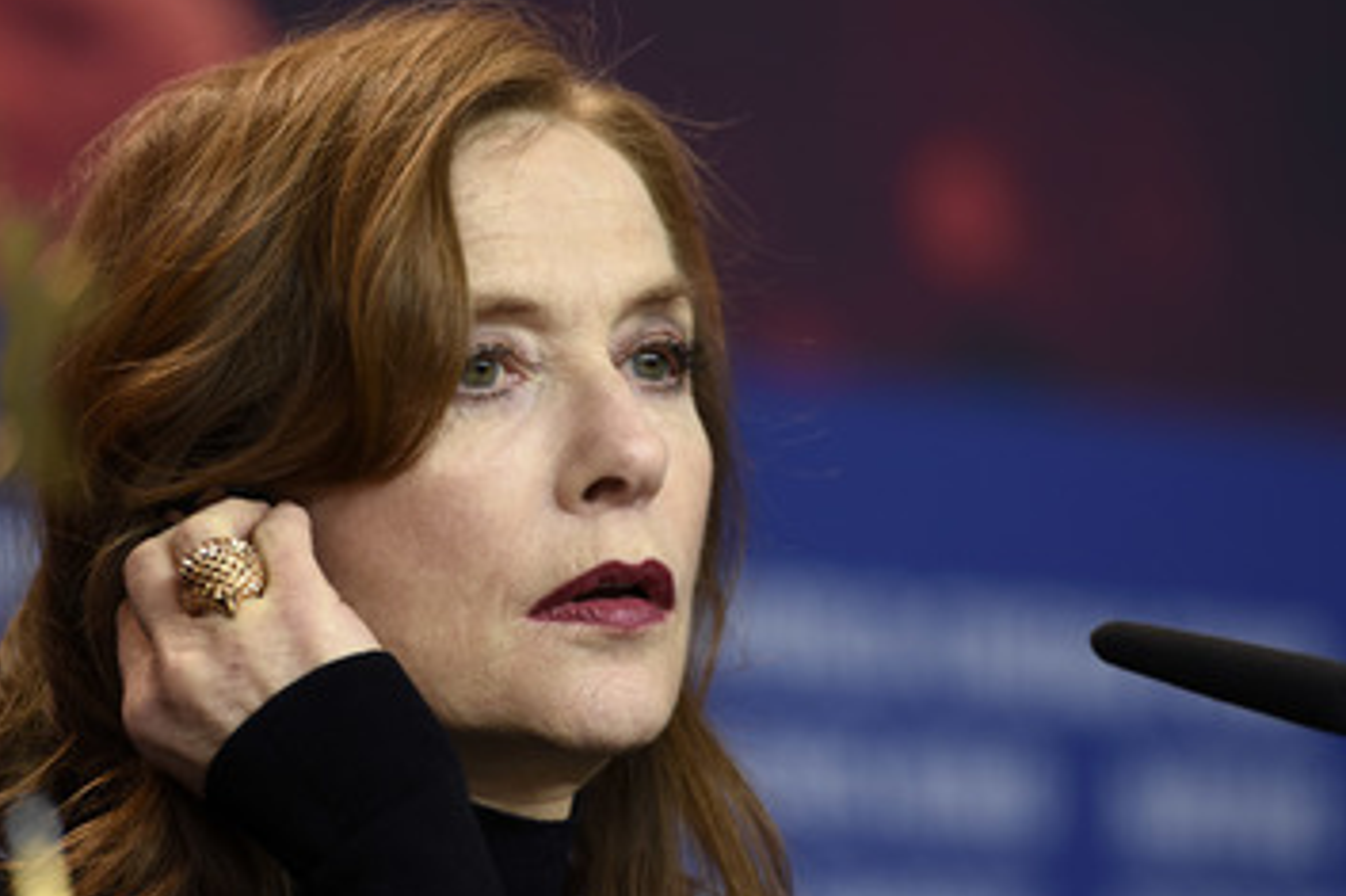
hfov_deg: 5.4
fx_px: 14313
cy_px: 511
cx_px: 608
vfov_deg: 3.6
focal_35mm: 383
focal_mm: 200
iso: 640
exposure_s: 1/400
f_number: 3.2
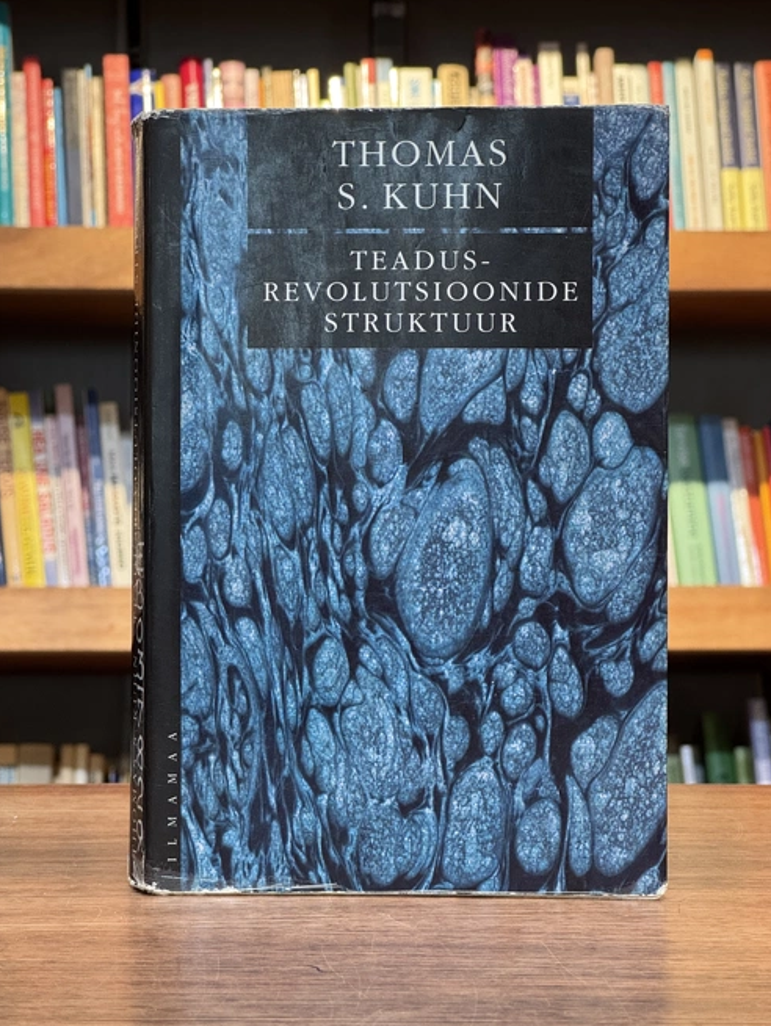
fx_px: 2373
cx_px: 396
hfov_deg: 18.5
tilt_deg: -0.1
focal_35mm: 80
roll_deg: -0.6
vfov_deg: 24.4
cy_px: 510
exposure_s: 1/60
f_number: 2.8
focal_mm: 9
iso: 250
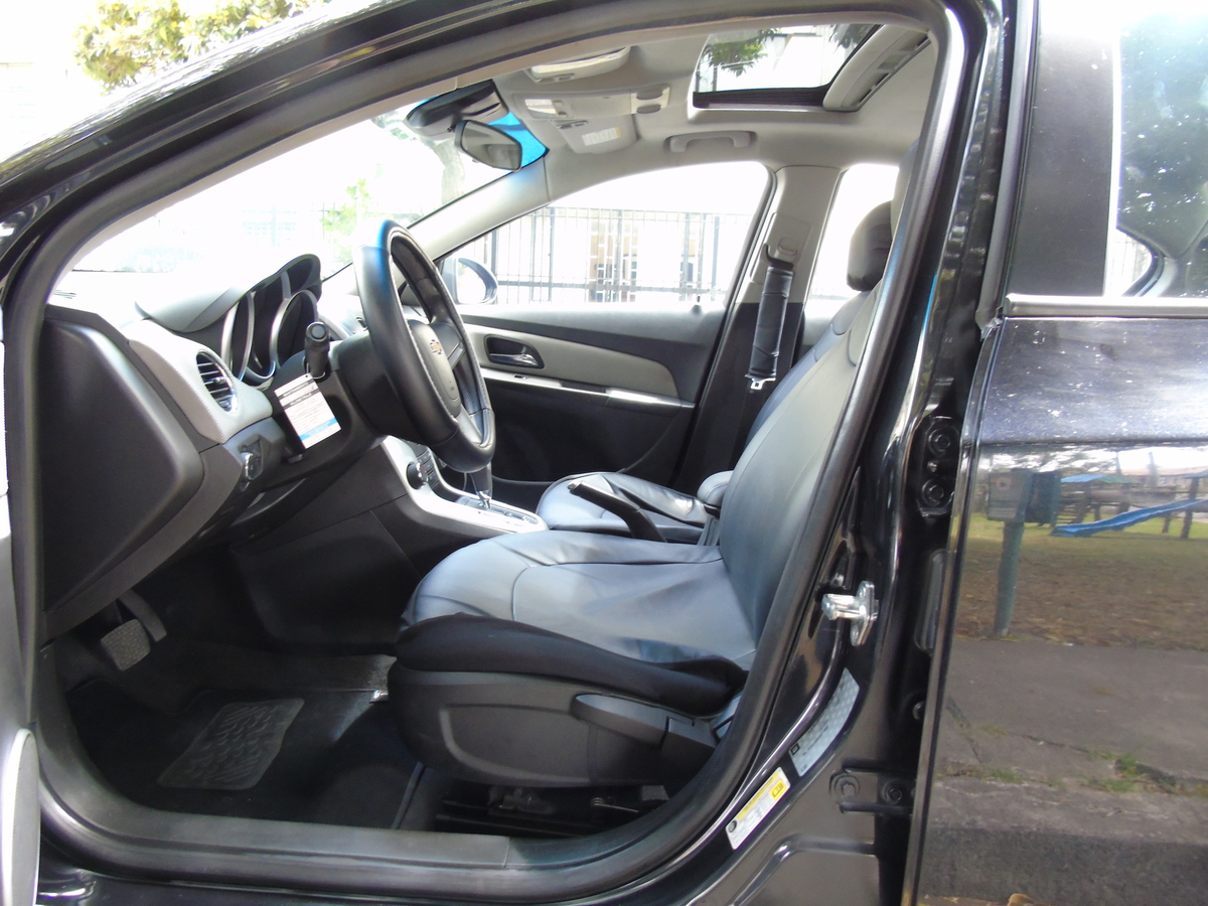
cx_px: 604
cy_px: 453
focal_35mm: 25
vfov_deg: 54.9
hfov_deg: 69.4
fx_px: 872
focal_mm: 4.4
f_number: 3.4
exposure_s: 1/30
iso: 320
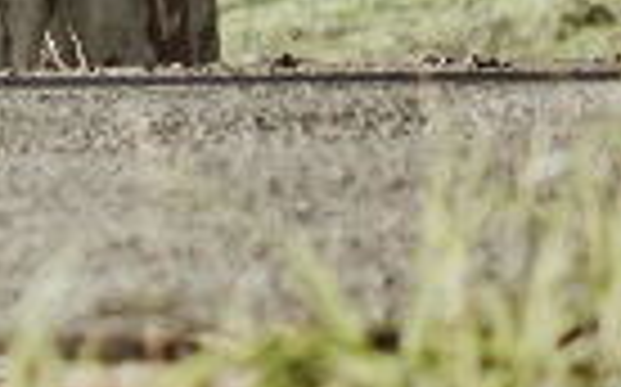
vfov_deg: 1.9
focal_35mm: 701
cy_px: -922
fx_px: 11854
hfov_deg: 3.0
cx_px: -585
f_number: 4.5
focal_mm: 70
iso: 400
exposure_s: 1/1000
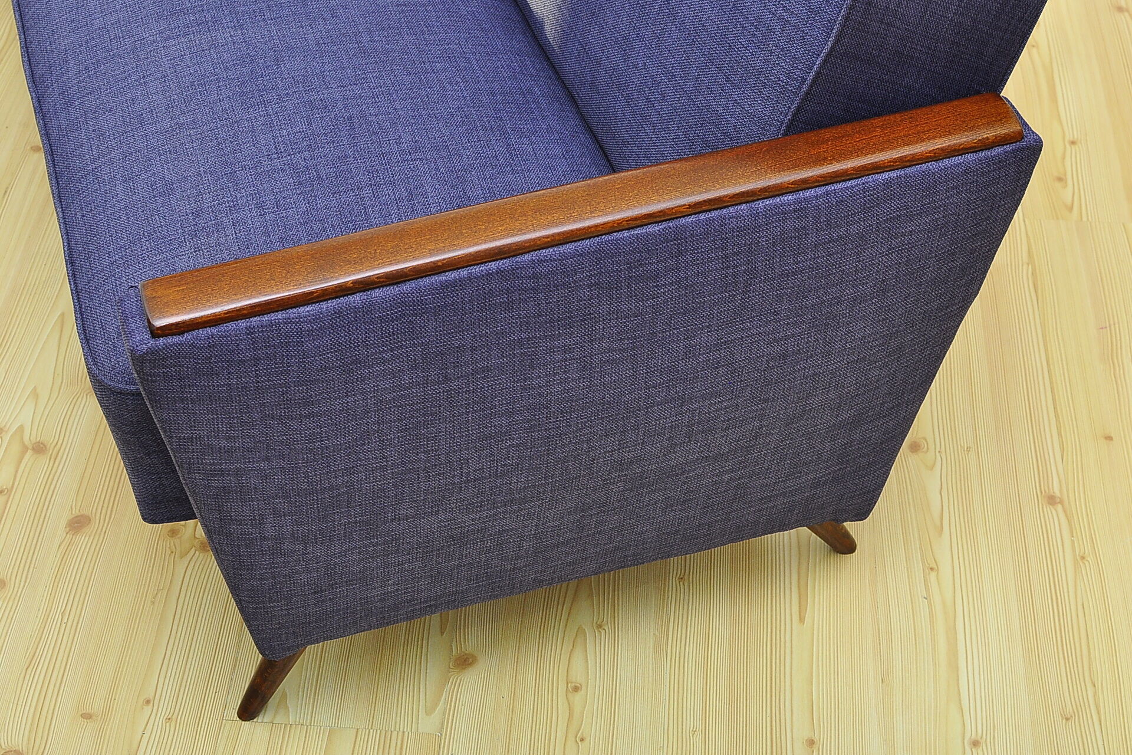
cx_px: 566
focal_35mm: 52
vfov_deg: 25.8
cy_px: 378
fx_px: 1651
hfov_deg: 37.9
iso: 400
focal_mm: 35
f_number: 6.3
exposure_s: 1/200
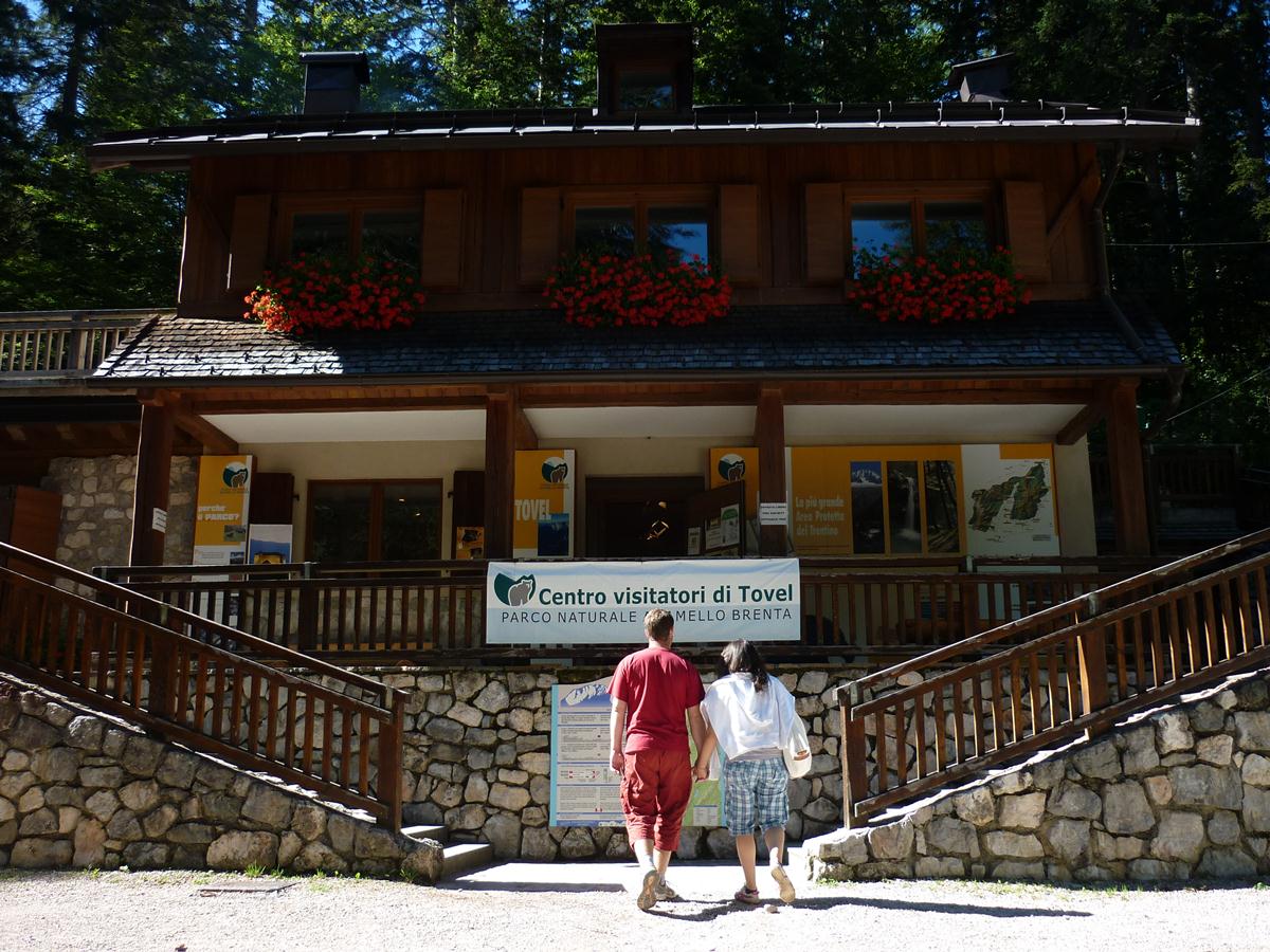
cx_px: 635
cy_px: 476
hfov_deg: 55.4
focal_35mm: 33
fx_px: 1211
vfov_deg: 42.9
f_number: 2.8
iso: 80
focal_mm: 5.5
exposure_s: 1/320
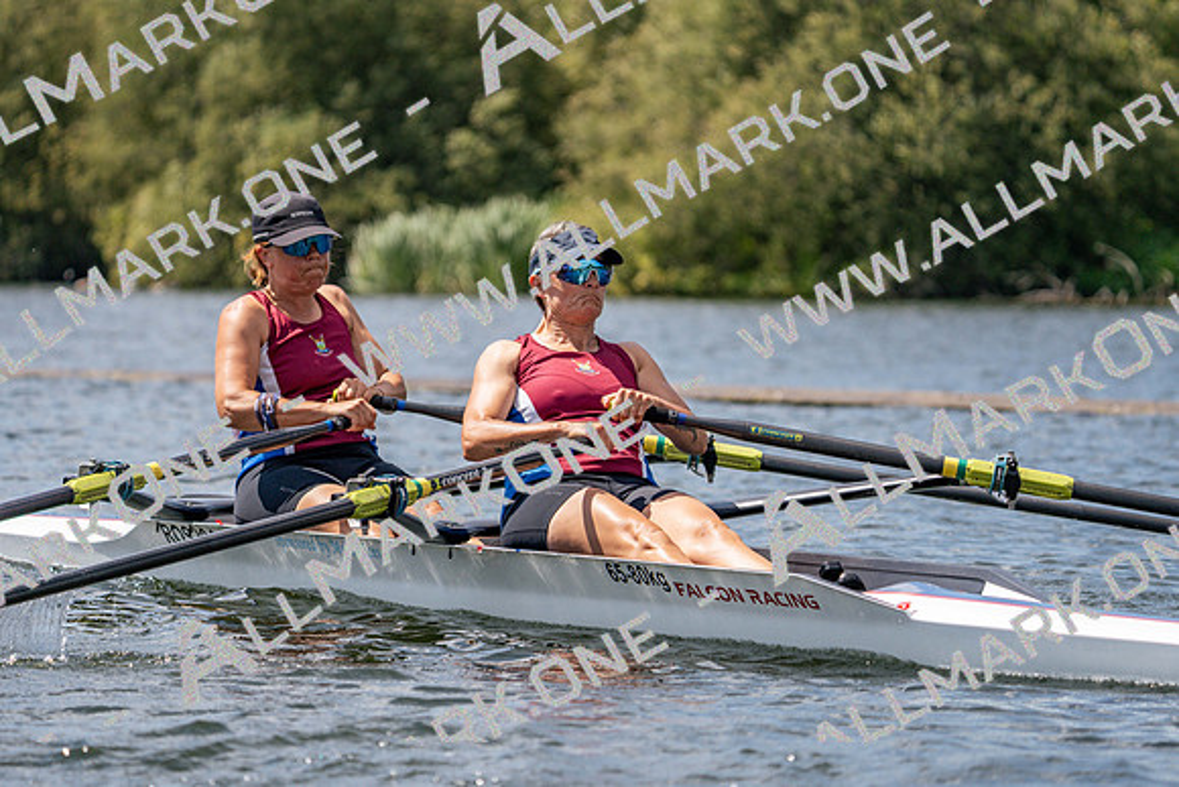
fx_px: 7370
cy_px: 394
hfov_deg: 9.1
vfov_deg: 6.1
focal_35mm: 225
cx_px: 590
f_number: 5.6
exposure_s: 1/2000
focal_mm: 225
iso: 250
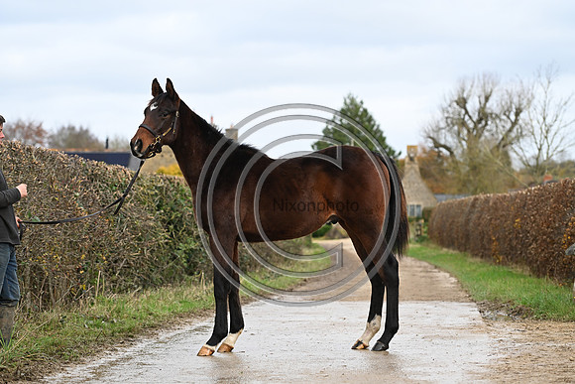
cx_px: 288
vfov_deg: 13.7
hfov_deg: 20.4
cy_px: 192
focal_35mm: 100
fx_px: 1598
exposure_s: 1/1000
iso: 1000
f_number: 4
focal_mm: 100
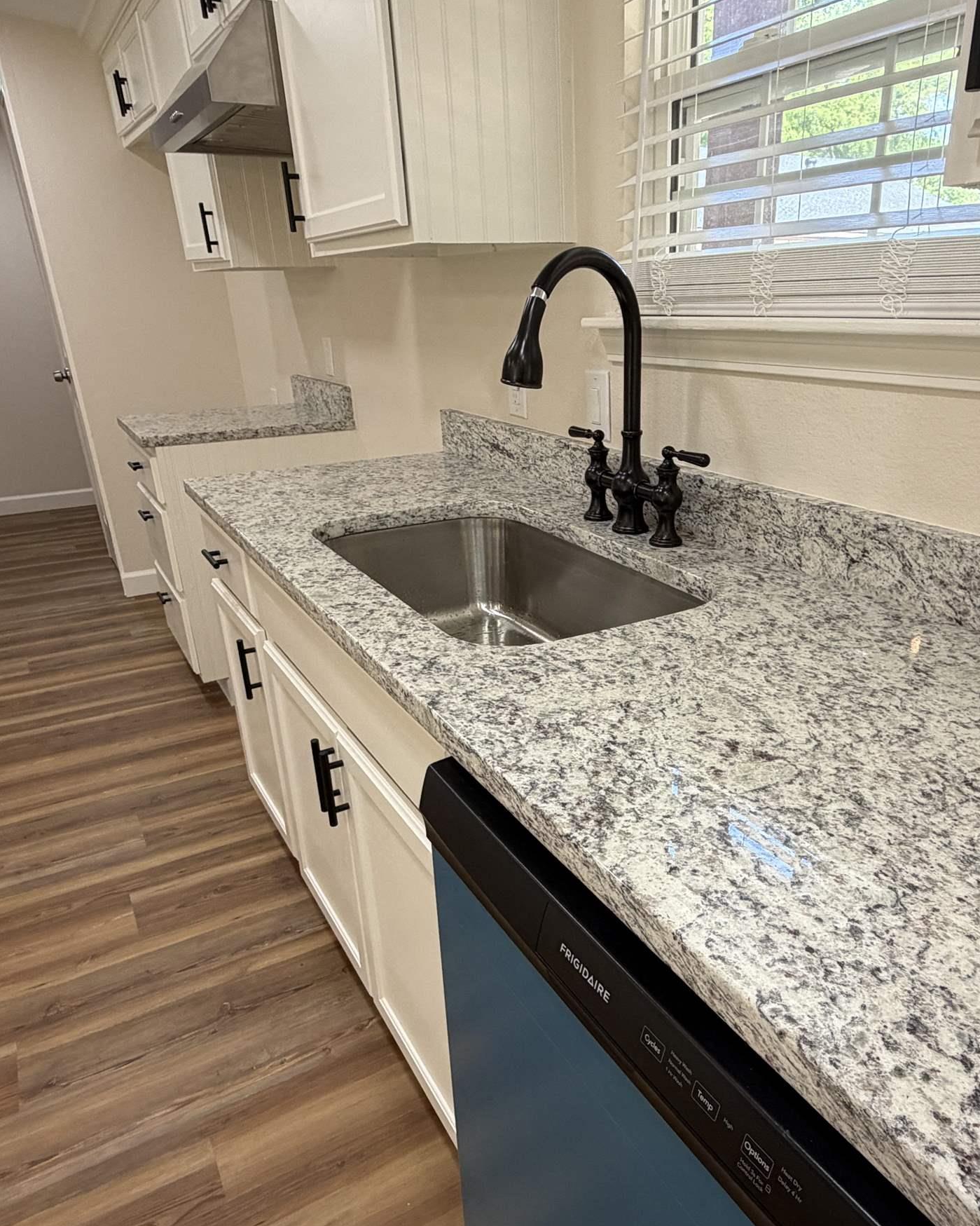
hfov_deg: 58.4
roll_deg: +0.1
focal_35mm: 24
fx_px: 870
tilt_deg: -25.0
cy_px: 683
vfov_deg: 70.1
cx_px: 582
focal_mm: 2.22
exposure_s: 1/121
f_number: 2.2
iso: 160
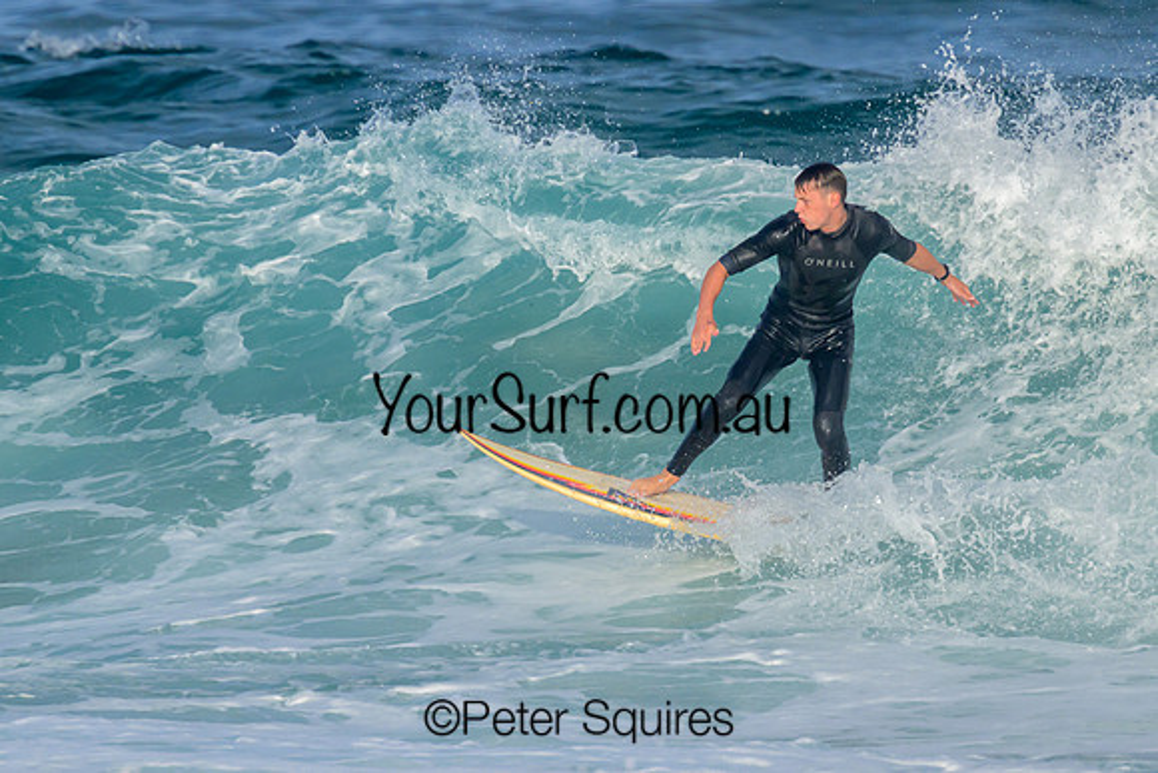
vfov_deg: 1.3
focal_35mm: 1101
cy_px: 363
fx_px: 35409
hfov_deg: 1.9
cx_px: 658
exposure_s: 1/1600
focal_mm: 800
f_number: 11
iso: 640
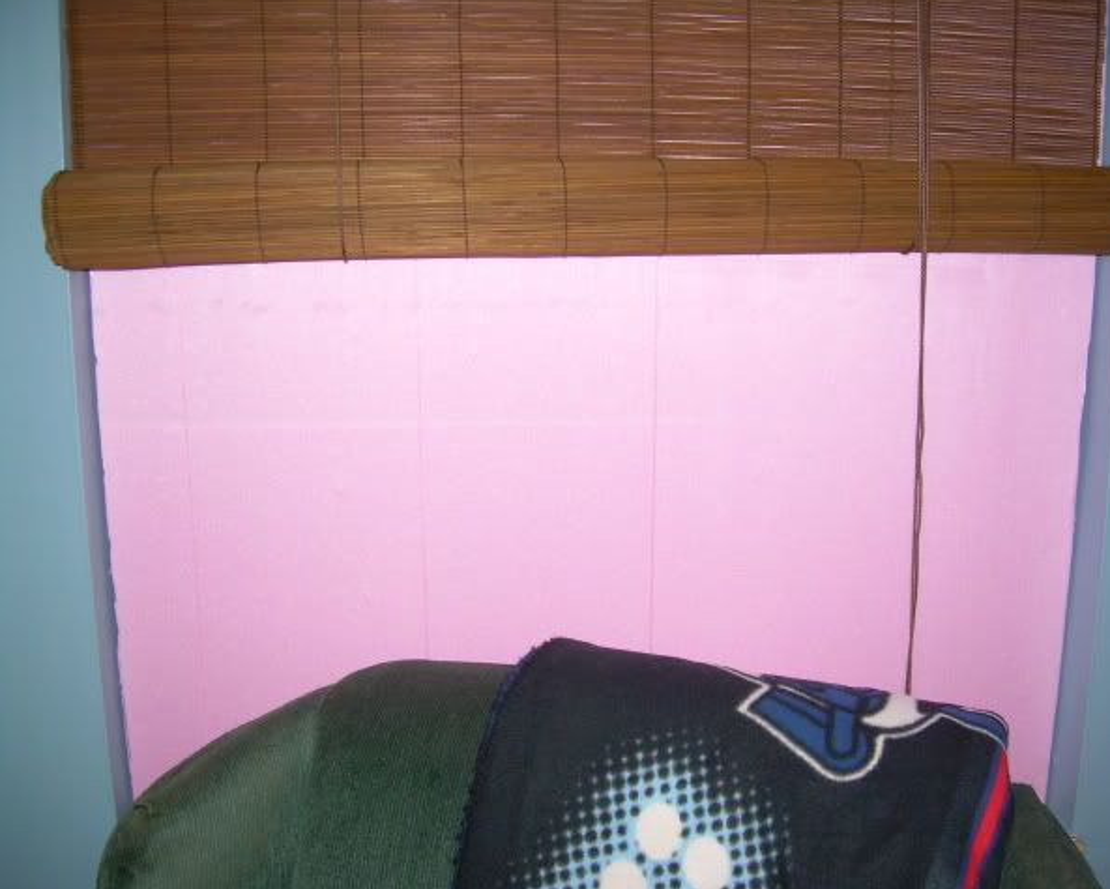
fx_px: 1315
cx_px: 597
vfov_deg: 37.4
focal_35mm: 40
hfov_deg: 45.7
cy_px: 444
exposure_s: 1/60
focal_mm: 6.3
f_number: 2.8
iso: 50
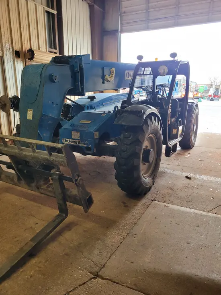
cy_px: 148
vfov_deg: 67.3
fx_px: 221
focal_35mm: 26
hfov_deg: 53.1
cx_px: 110
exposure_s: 1/120
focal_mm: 5.4
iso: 250
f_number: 1.8
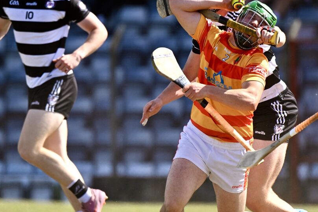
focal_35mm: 817
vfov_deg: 1.7
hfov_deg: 2.5
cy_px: 77
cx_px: 179
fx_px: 7218
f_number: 6.3
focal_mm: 550
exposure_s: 1/1600
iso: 640
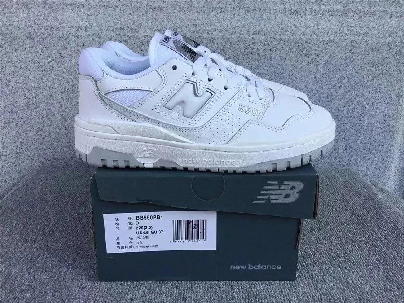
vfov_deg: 45.4
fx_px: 362
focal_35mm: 31
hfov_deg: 58.4
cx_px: 202
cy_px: 152
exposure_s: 1/431
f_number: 2.4
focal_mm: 3.3
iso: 25
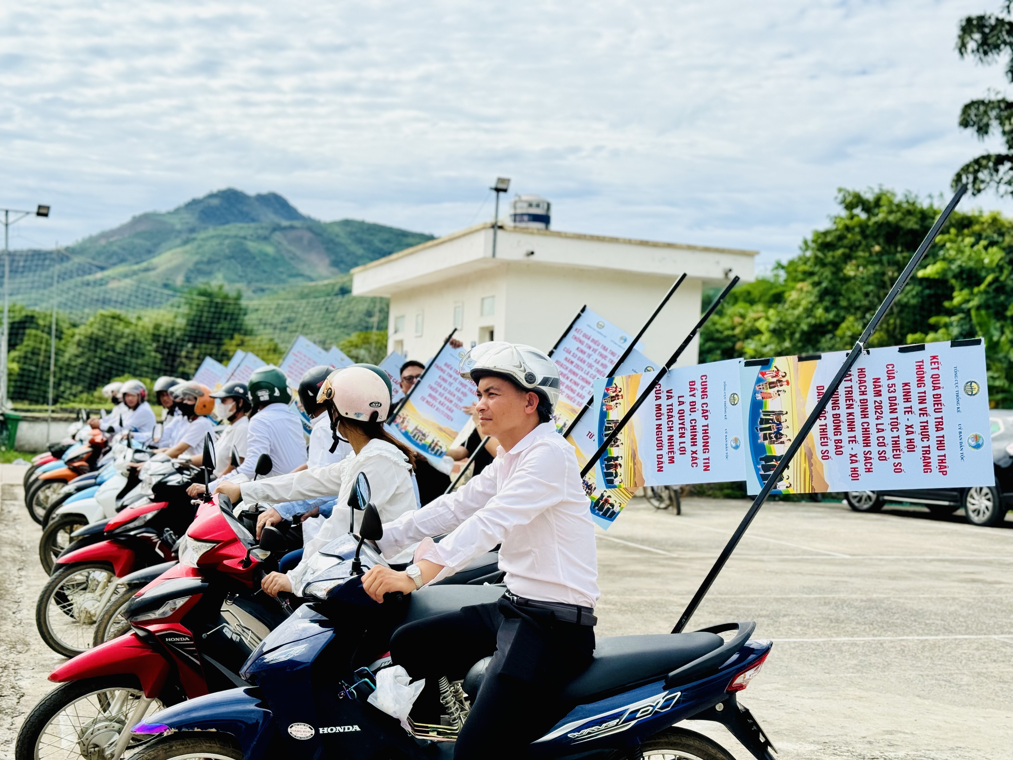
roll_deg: -2.1
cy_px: 380
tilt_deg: +1.1
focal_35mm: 48
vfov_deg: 30.3
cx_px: 506
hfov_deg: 39.7
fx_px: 1405
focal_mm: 6.76
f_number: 1.78
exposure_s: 1/5848
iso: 64
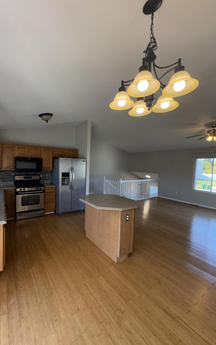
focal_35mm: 15
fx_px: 141
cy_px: 171
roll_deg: -1.5
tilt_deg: -2.9
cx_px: 86
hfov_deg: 73.9
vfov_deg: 101.5
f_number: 2.2
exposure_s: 1/122
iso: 32
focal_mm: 2.22
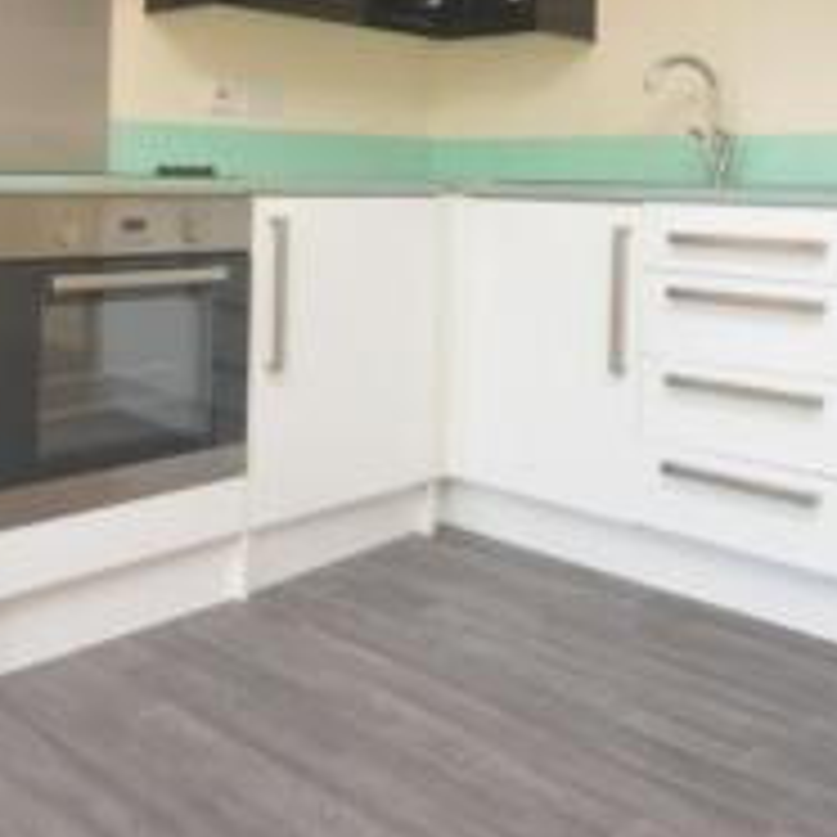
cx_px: 418
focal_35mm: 38
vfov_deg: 41.7
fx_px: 1027
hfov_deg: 44.3
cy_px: 128
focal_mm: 11.5
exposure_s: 1/60
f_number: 4
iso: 500
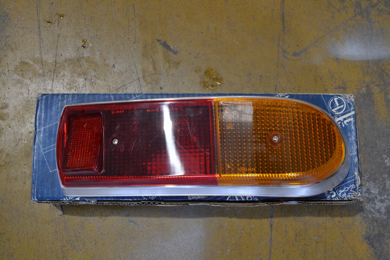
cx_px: 195
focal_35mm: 44
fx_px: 471
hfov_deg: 45.0
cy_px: 130
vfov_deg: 30.8
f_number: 4.5
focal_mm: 29
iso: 1600
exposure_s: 1/60
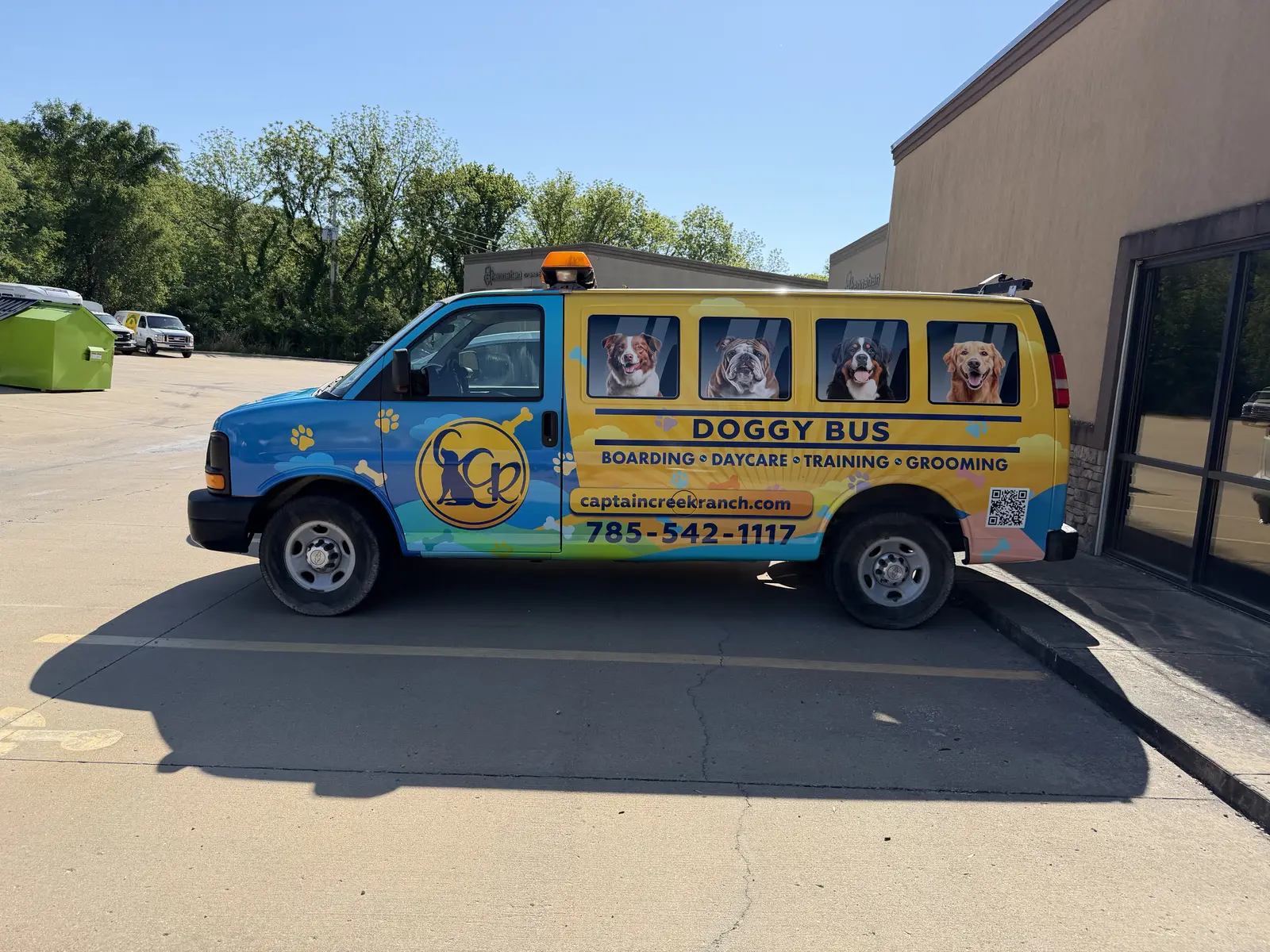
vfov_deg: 56.8
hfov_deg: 71.6
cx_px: 635
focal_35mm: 24
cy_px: 476
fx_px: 881
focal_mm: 6.76
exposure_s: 1/4673
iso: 100
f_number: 1.78
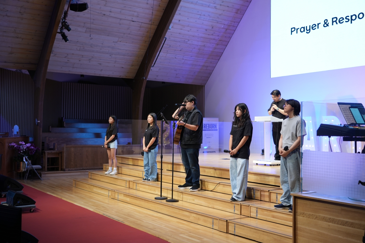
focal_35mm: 40
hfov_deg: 48.5
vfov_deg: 33.4
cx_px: 182
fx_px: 406
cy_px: 122
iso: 400
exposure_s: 1/40
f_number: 4
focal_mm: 40
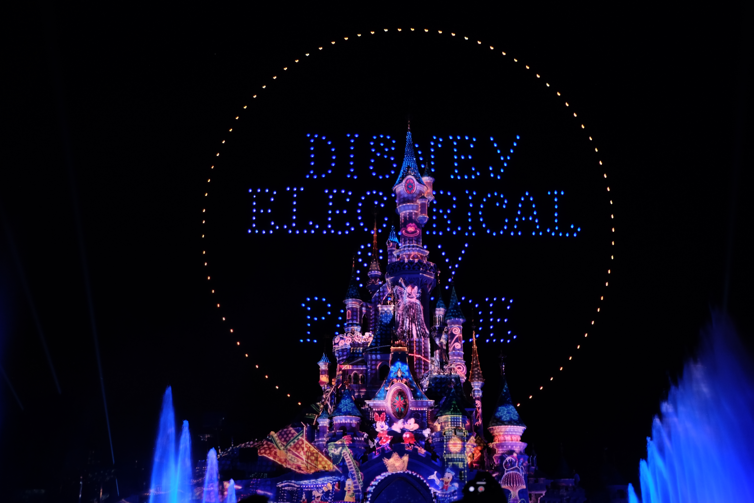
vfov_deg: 37.9
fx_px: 733
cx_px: 377
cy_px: 252
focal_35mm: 35
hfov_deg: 54.4
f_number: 4.2
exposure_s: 1/8
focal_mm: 23.2
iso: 800
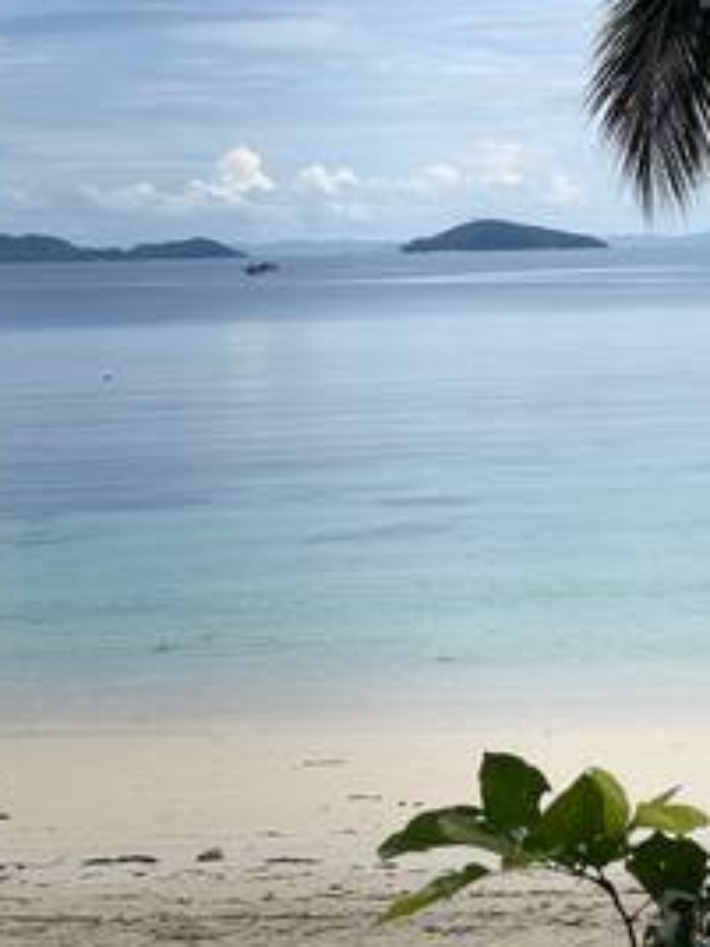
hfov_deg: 16.2
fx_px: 2352
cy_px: 261
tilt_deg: -0.6
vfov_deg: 22.6
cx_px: 947
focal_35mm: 86
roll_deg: +1.5
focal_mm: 6.76
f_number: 1.78
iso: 80
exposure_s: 1/9091
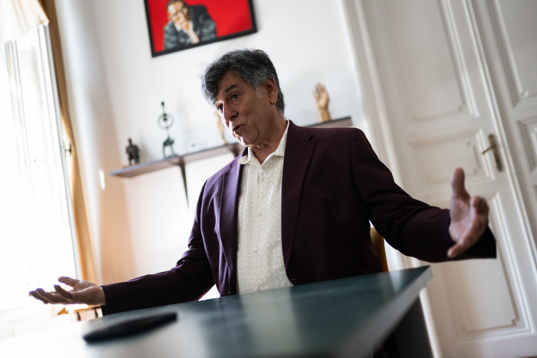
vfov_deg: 37.9
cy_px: 179
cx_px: 268
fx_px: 522
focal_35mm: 35
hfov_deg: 54.4
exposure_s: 1/400
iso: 400
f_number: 1.4
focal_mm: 35
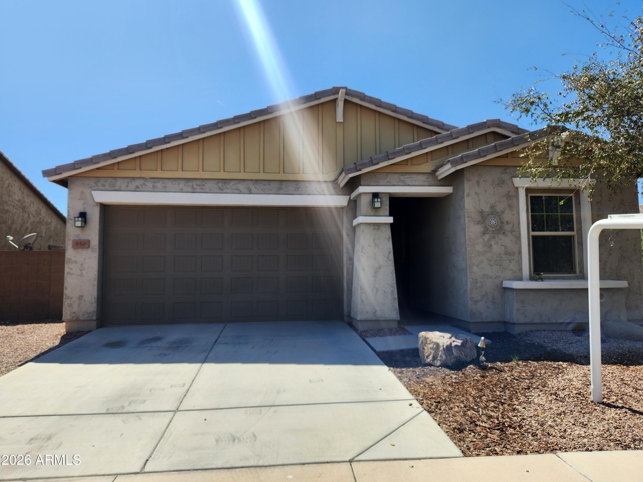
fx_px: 427
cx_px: 322
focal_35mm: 23
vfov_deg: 58.9
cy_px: 241
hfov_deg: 73.9
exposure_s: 1/1667
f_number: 1.8
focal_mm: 5.4
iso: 20
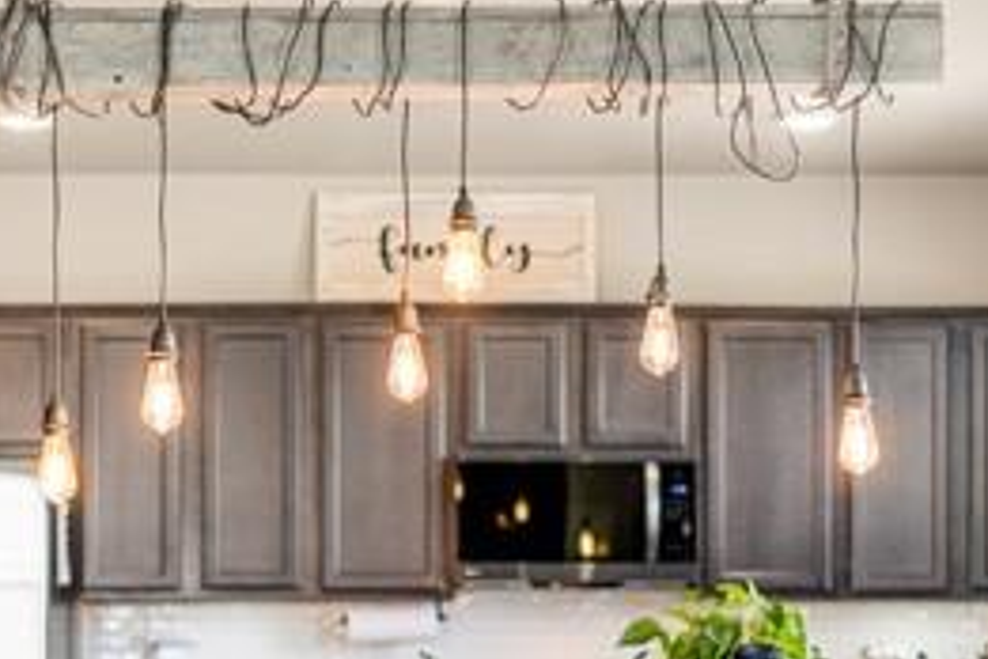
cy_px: 667
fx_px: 3156
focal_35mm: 115
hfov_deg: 17.8
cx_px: 488
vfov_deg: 11.8
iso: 500
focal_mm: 50
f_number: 1.8
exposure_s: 1/60
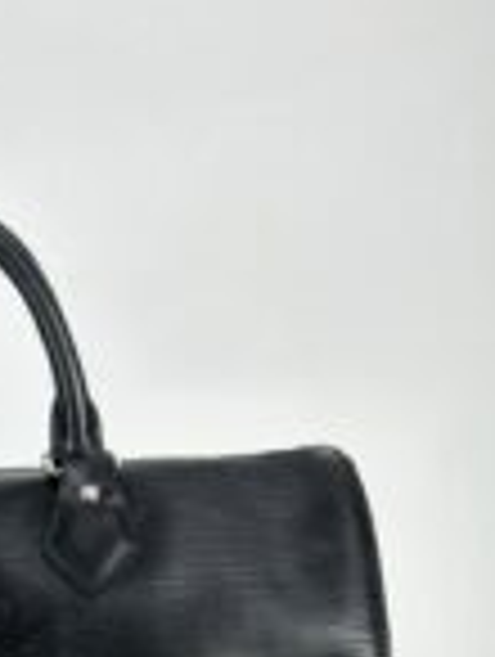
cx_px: -76
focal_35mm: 71
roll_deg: -0.9
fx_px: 1350
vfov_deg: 25.2
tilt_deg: -18.2
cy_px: 738
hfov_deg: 19.7
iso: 40
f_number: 1.5
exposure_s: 1/160
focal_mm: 5.7
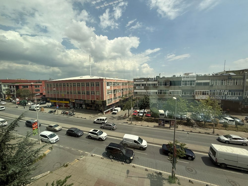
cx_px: 124
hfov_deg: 102.1
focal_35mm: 14
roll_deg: +1.9
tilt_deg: -5.8
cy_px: 93
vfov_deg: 85.7
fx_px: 100
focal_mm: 2.22
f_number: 2.2
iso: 50
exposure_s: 1/590
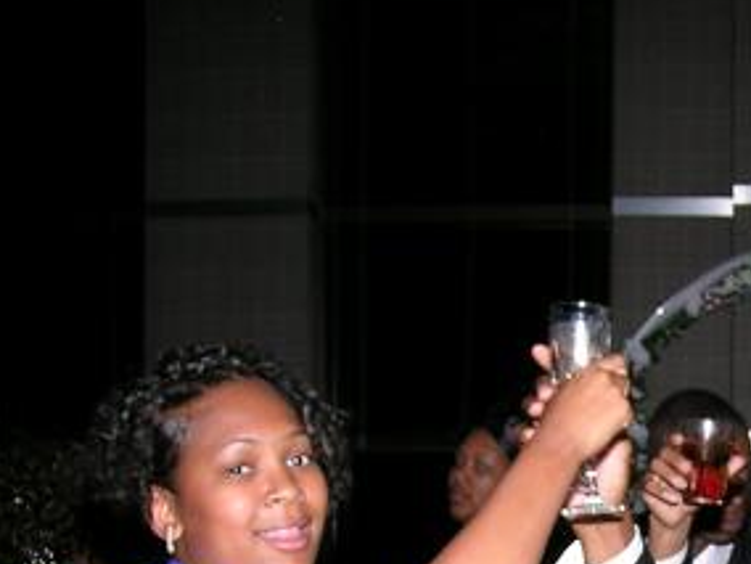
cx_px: 709
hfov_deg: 23.9
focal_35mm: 79
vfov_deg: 18.0
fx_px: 1714
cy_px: 625
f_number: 4
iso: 50
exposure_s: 1/60.1
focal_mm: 5.8
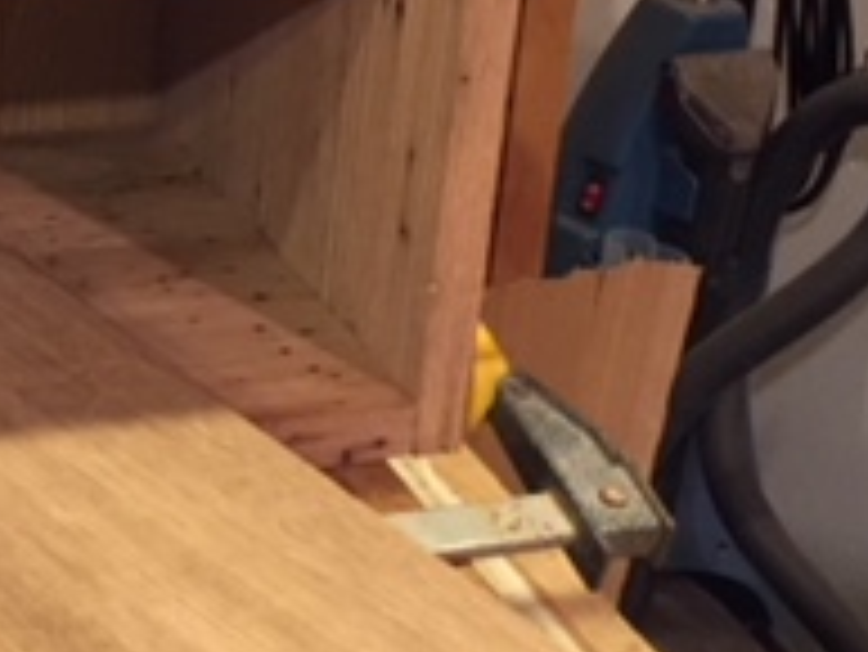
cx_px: 27
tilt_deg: -26.7
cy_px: 378
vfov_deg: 15.4
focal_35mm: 96
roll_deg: -2.1
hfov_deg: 19.9
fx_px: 2409
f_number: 2.2
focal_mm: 4.15
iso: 250
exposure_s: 1/15
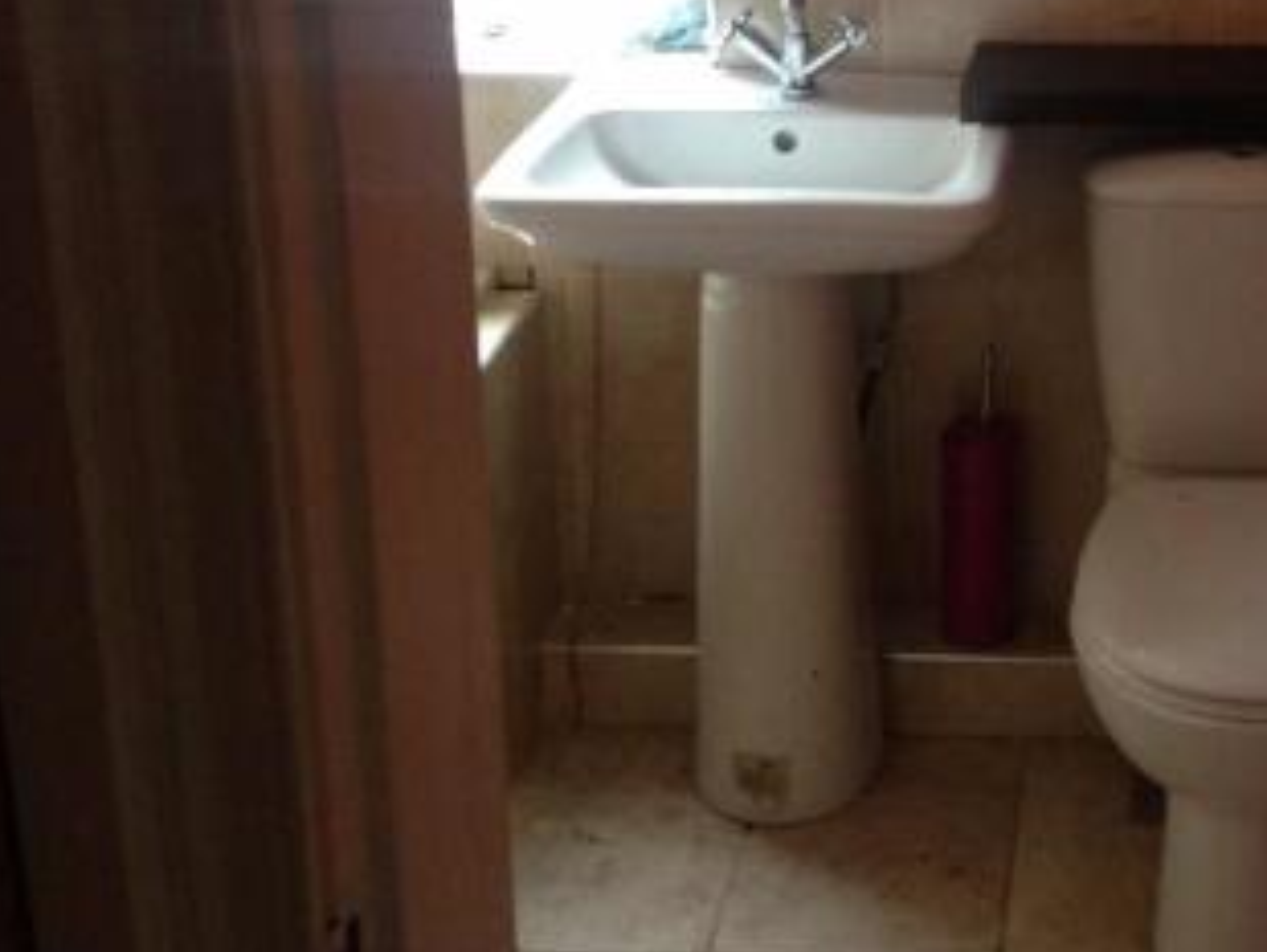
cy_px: 92
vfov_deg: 23.1
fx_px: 2271
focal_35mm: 62
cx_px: 1093
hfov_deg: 30.1
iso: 250
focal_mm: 4.12
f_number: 2.4
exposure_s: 1/20
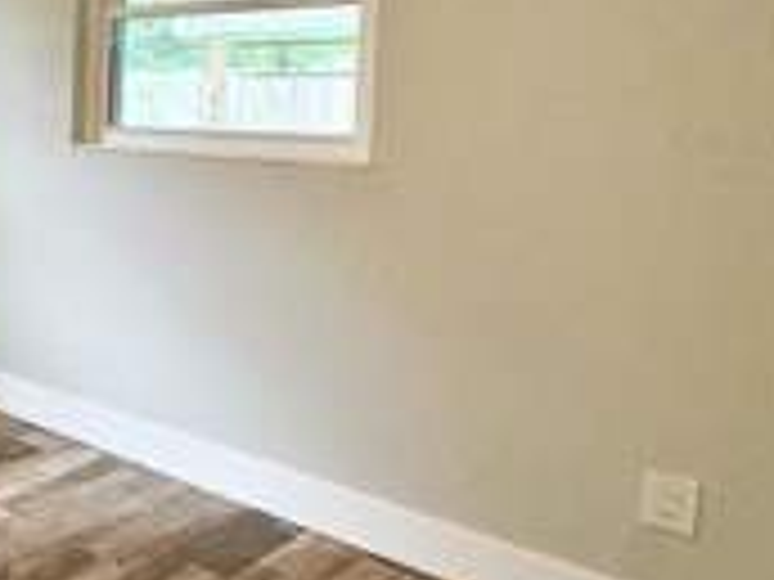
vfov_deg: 35.9
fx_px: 872
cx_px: -279
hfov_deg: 32.6
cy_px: 139
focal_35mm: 39
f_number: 2.2
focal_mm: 2.22
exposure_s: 1/120
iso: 400
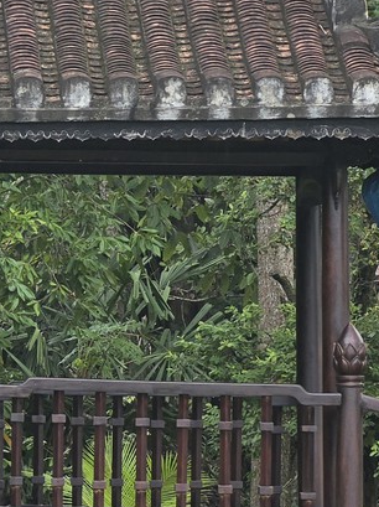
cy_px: 301
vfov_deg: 6.3
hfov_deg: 4.7
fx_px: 4576
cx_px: -129
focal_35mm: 313
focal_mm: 18.6
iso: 50
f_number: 2.9
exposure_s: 1/238
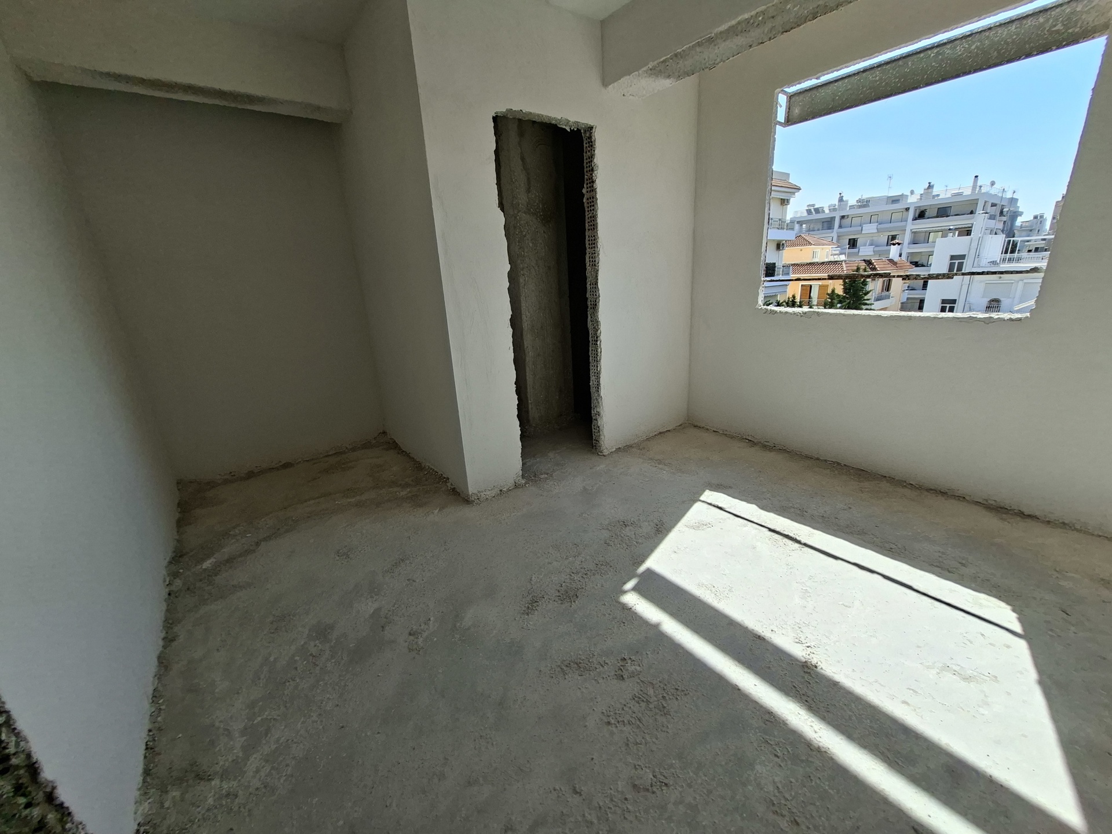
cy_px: 417
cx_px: 556
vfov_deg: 89.9
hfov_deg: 106.2
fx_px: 418
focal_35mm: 13
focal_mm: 1.74
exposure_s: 1/916
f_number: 2.2
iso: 40
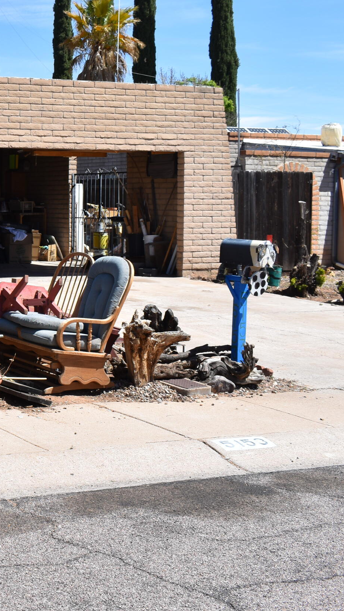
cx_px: -191
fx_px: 1022
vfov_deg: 33.3
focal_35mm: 63
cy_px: 258
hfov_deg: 17.1
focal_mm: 22
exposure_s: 1/250
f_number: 8
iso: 100
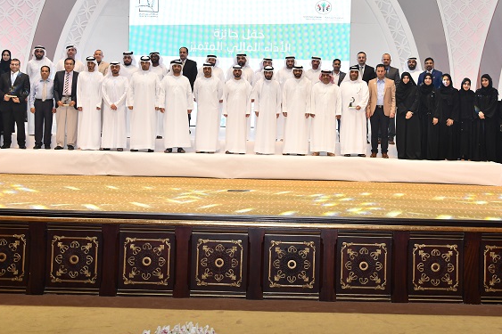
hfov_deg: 36.9
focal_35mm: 54
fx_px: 753
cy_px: 108
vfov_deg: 24.9
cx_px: 272
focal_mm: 38
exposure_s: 1/80
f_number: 5.6
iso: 1600
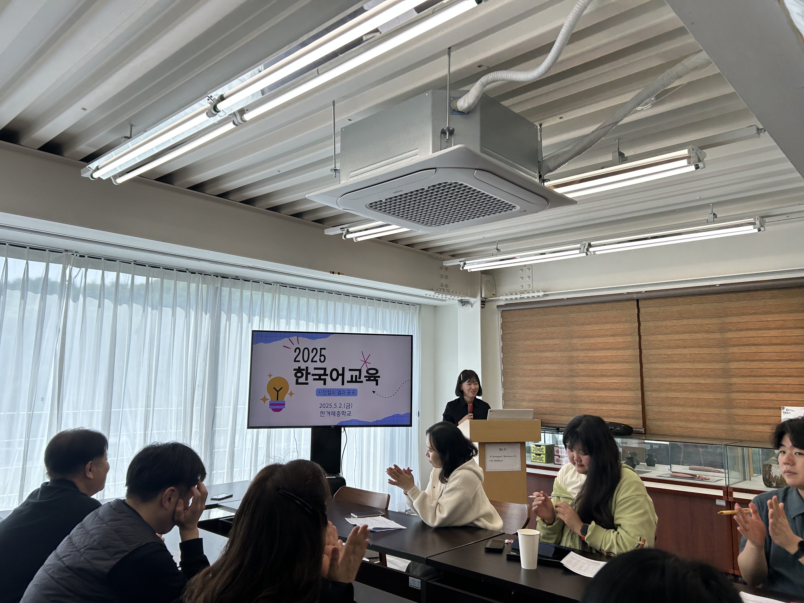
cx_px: 402
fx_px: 604
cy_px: 302
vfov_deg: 53.1
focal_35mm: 26
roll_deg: -2.9
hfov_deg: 67.3
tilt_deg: +7.2
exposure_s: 1/621
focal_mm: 5.7
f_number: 1.5
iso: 50
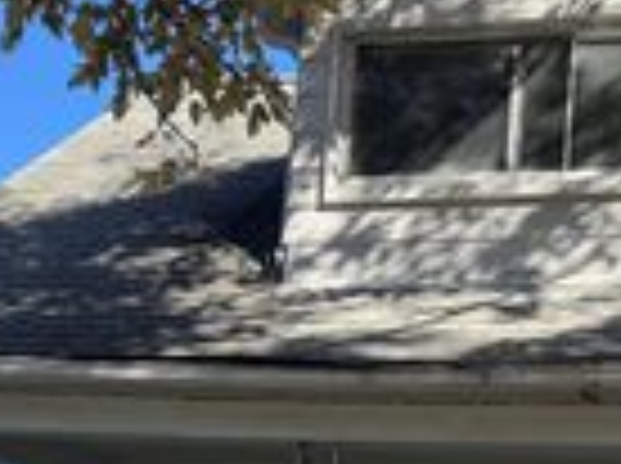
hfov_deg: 21.9
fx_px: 1558
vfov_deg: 15.9
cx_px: 576
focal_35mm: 87
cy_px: 637
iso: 80
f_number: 1.78
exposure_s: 1/1366
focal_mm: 6.76
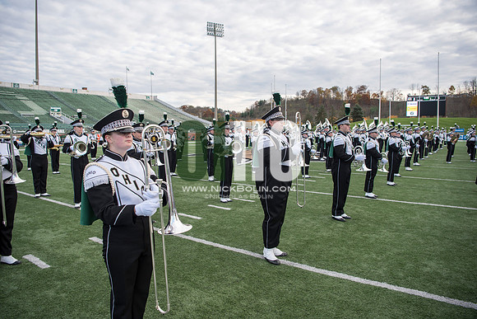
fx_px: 318
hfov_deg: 73.7
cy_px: 160
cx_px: 238
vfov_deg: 53.2
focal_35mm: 24
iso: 125
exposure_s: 1/500
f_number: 3.5
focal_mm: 24
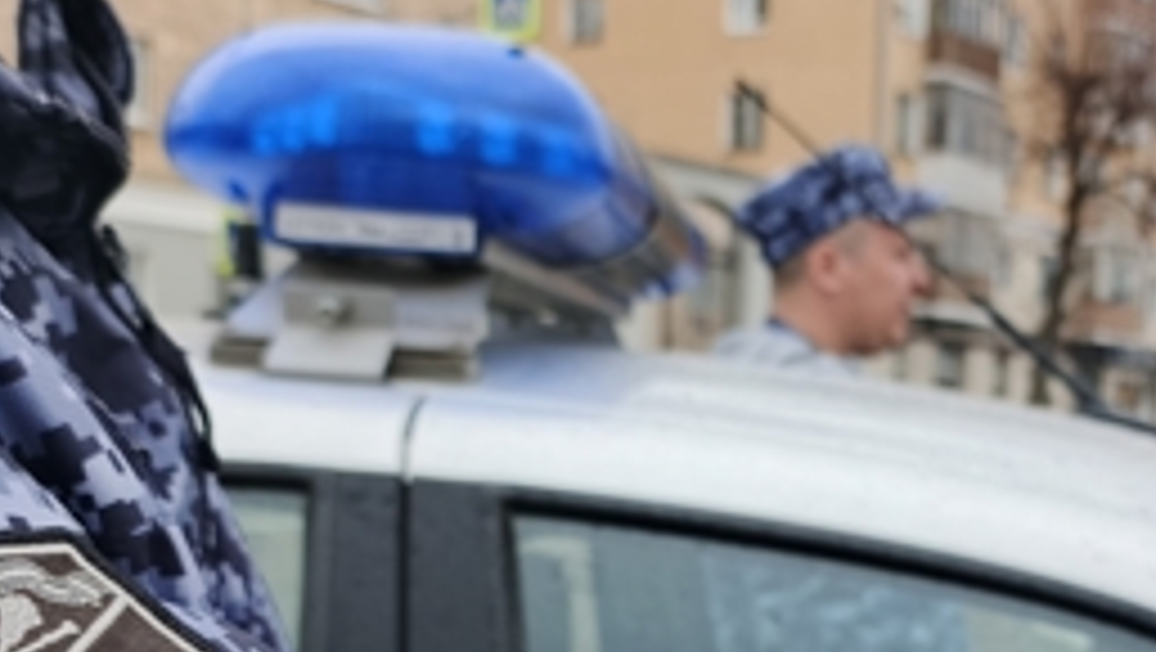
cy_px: 724
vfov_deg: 17.9
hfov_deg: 32.1
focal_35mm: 65
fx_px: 1994
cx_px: 776
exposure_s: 1/32.7
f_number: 1.8
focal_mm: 5.89
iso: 50
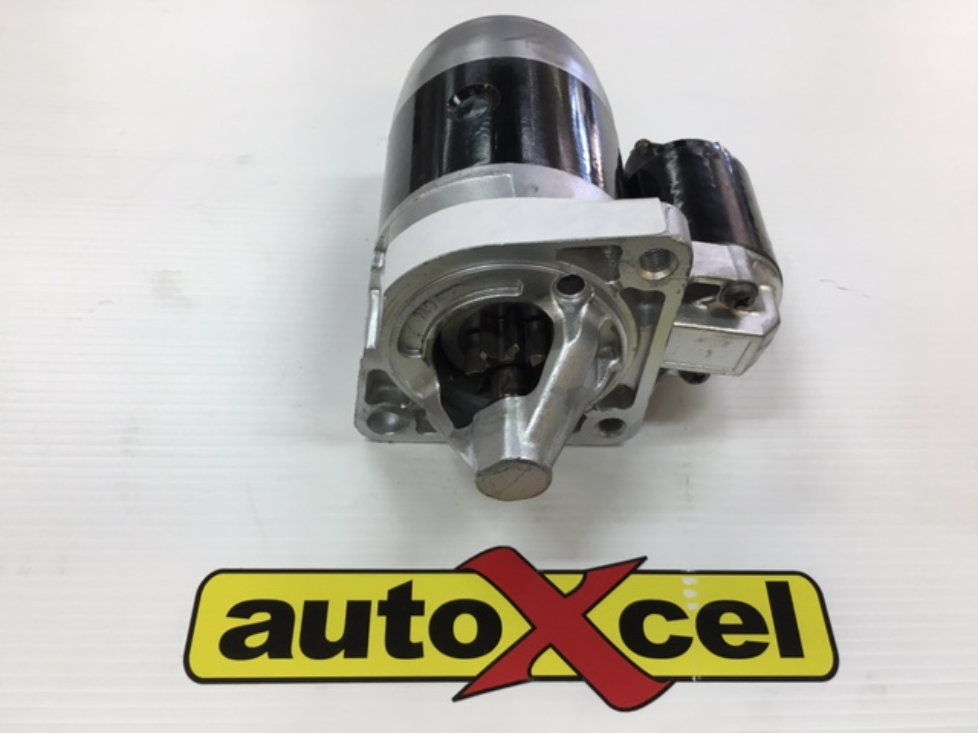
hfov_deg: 61.7
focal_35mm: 29
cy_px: 366
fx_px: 819
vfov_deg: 48.2
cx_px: 489
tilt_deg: -52.6
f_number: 2.2
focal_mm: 4.15
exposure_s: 1/33
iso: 40
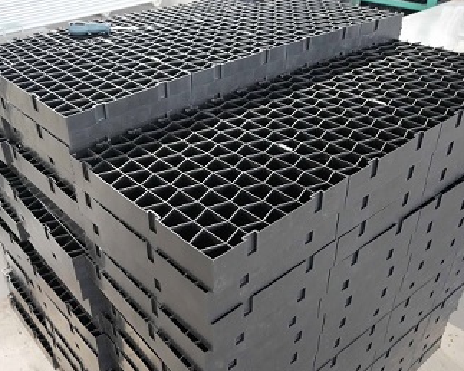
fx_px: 508
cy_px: 183
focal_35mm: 37
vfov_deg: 40.1
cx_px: 180
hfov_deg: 48.7
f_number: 10
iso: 10000
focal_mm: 31.9
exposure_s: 1/40
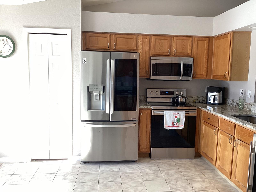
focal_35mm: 31
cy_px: 96
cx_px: 128
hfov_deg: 58.4
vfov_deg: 45.4
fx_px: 229
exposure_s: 1/60
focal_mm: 3.3
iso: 100
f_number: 2.4
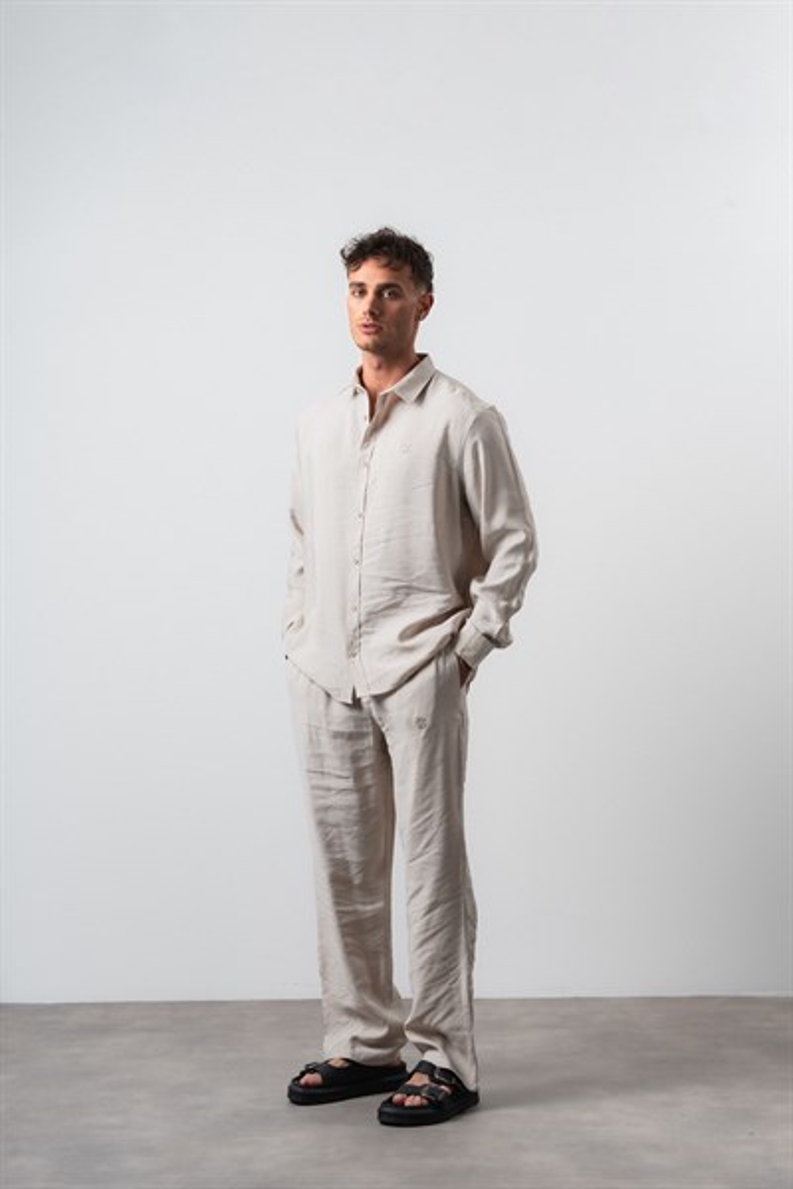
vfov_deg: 28.8
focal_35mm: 70
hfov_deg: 19.5
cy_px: 594
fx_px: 2313
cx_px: 396
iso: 100
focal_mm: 70
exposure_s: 1/125
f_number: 10
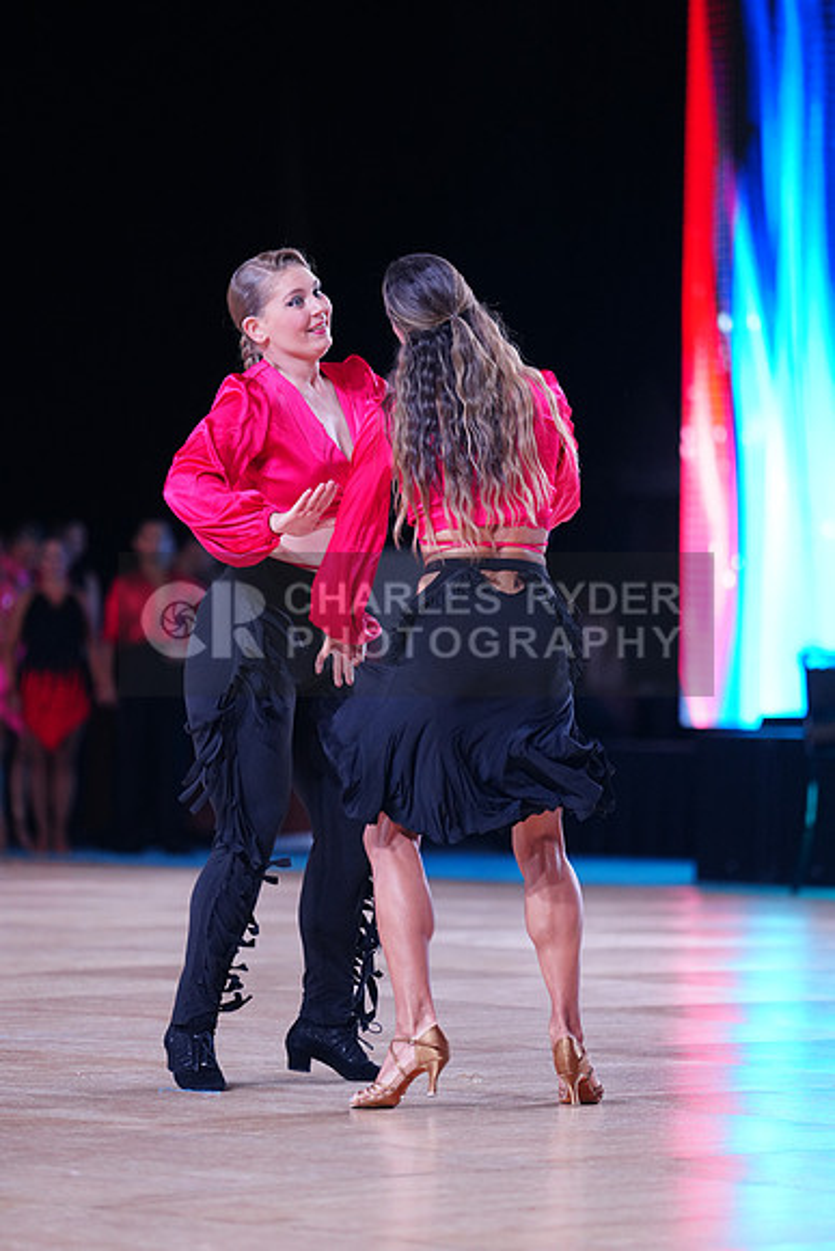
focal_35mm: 160
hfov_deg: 8.6
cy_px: 626
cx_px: 418
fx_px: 5563
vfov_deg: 12.8
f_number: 2.8
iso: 1600
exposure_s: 1/640
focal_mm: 160
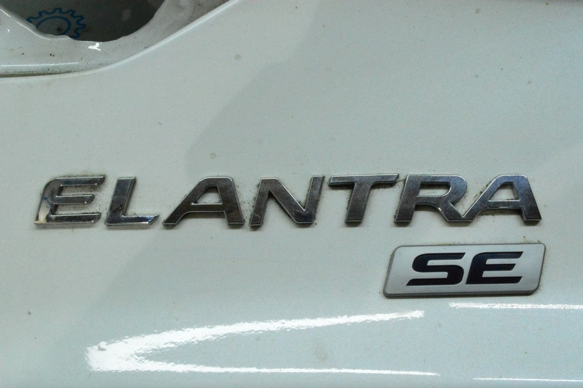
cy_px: 194
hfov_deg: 46.4
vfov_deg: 31.8
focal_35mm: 42
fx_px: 680
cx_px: 292
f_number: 29
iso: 6400
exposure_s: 1/50
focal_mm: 28
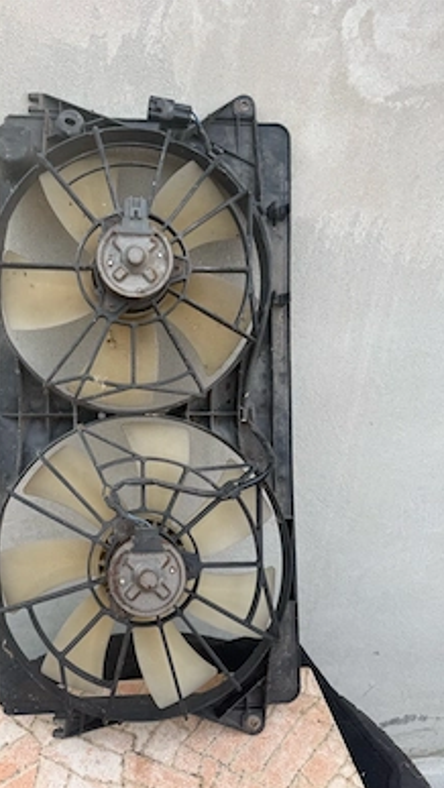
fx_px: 564
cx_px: 147
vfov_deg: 69.8
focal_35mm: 27
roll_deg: -3.2
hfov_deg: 42.3
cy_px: 405
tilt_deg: -24.1
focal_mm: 6.76
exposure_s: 1/214
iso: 64
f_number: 1.78
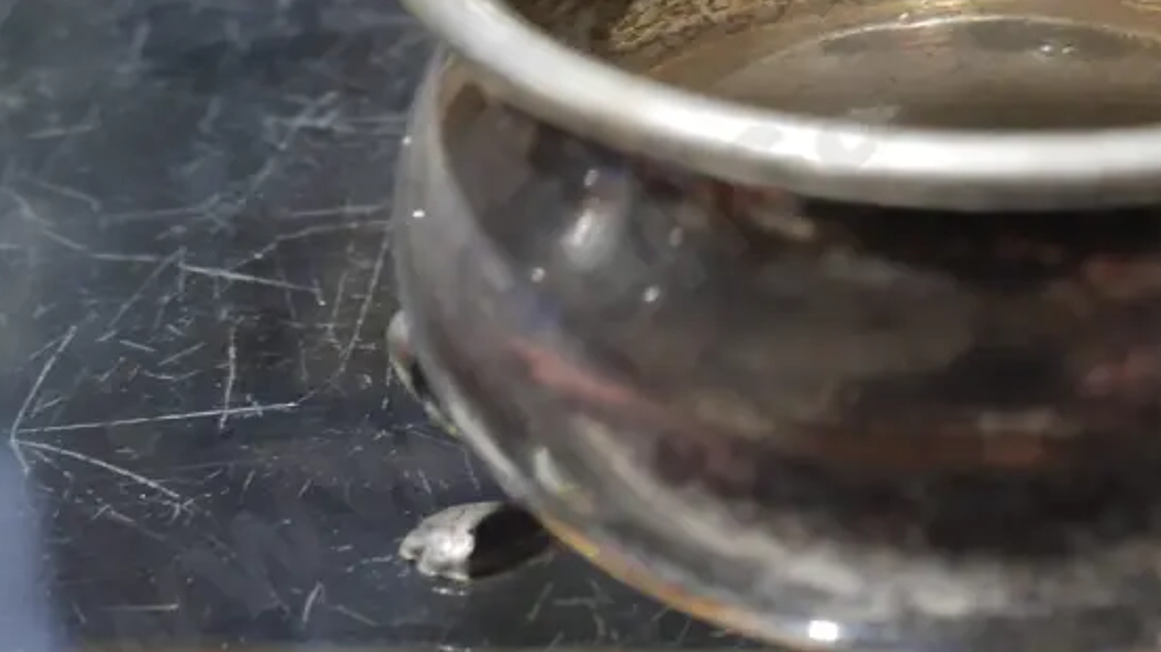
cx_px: 944
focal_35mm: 89
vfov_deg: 13.4
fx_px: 2739
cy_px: 40
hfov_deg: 23.5
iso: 640
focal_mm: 22
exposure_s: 1/60
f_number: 4.7
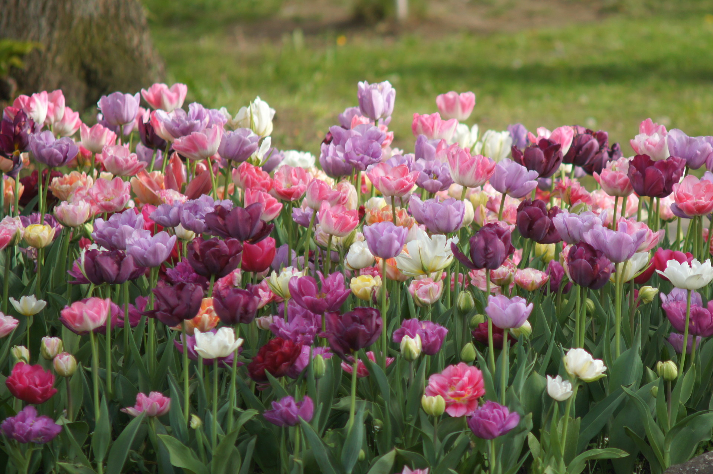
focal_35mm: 300
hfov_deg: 6.9
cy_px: 237
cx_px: 356
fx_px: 5938
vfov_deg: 4.6
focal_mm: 200
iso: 200
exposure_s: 1/400
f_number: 4
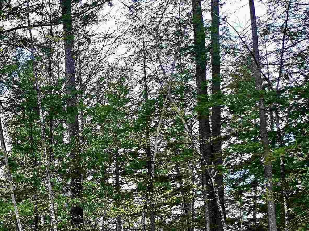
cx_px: -85
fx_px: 535
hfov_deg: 27.3
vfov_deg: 23.4
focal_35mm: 60
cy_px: 232
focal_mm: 5.4
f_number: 1.8
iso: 25
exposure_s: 1/625
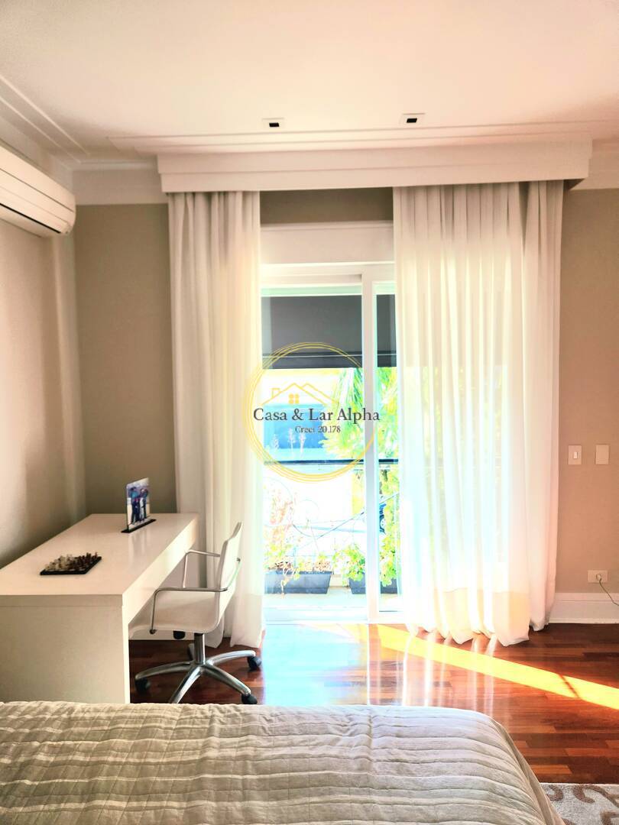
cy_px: 412
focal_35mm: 23
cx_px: 310
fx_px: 548
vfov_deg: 73.9
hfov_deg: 58.9
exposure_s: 1/182
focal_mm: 5.4
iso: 64
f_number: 1.8
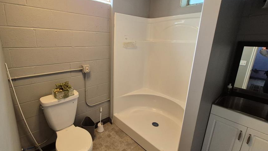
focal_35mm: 17
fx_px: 121
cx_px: 114
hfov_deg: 95.2
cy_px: 71
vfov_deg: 63.9
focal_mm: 1.74
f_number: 2.2
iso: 200
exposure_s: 1/60
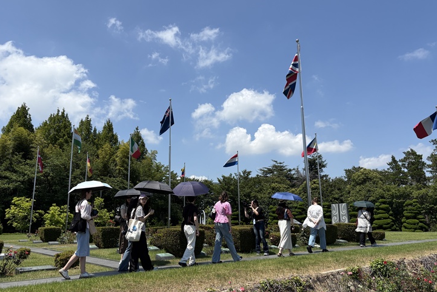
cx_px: 207
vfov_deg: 43.6
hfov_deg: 61.9
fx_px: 364
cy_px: 138
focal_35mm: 30
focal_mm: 5.96
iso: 50
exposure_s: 1/4608
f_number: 1.6
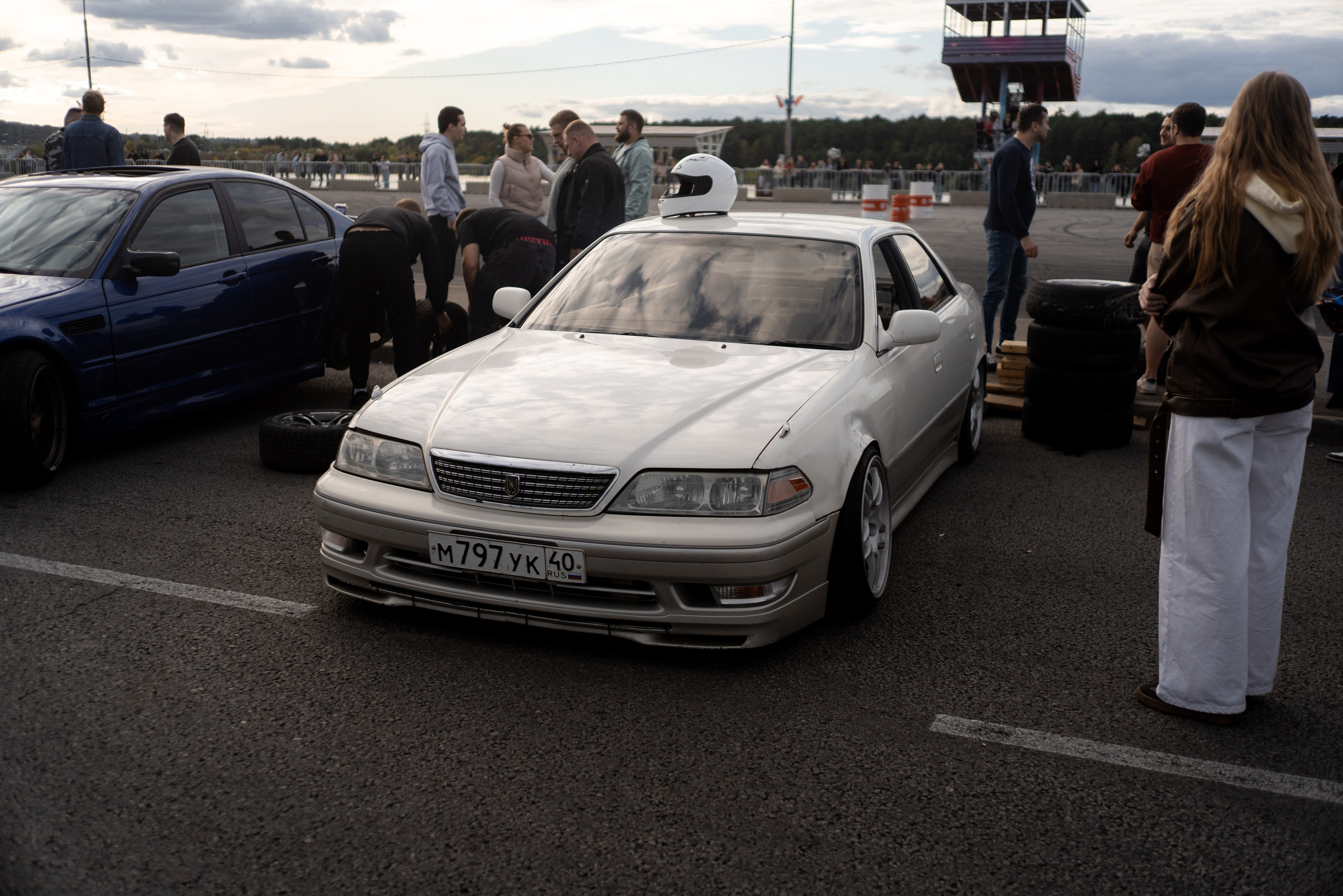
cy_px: 448
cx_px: 672
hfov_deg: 54.4
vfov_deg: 37.9
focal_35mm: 35
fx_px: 1306
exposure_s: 1/3200
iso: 100
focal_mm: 35
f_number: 2.2
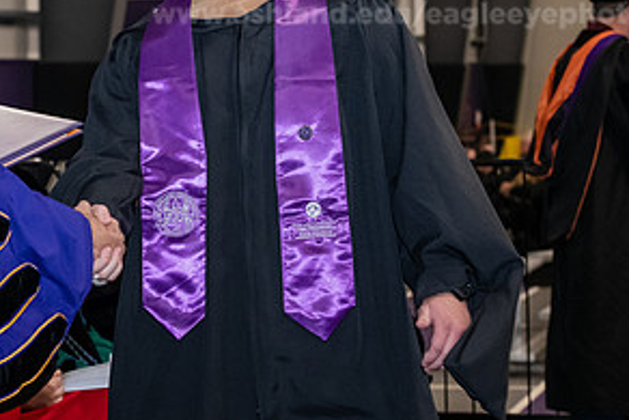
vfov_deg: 9.8
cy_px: 59
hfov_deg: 14.6
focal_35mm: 139
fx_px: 2430
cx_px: 54
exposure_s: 1/200
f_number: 5.6
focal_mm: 70
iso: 2500
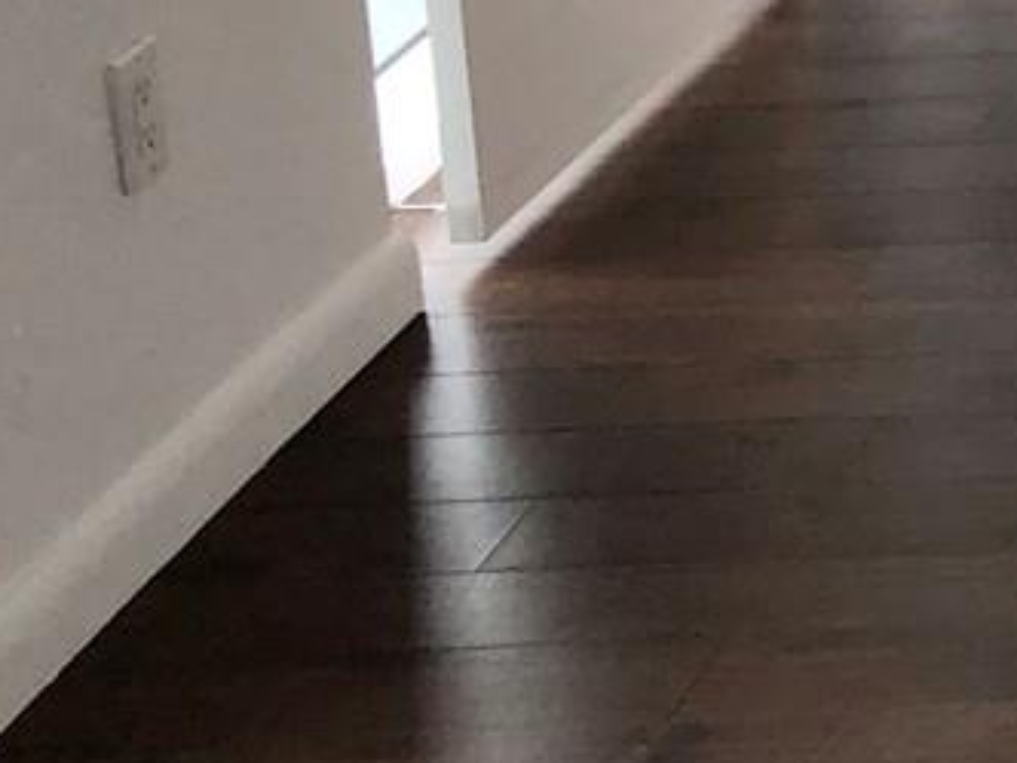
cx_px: 2239
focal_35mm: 135
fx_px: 3966
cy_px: -760
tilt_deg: -8.3
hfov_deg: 12.3
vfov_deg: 10.2
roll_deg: +1.7
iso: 50
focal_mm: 4
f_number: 1.8
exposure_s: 1/120
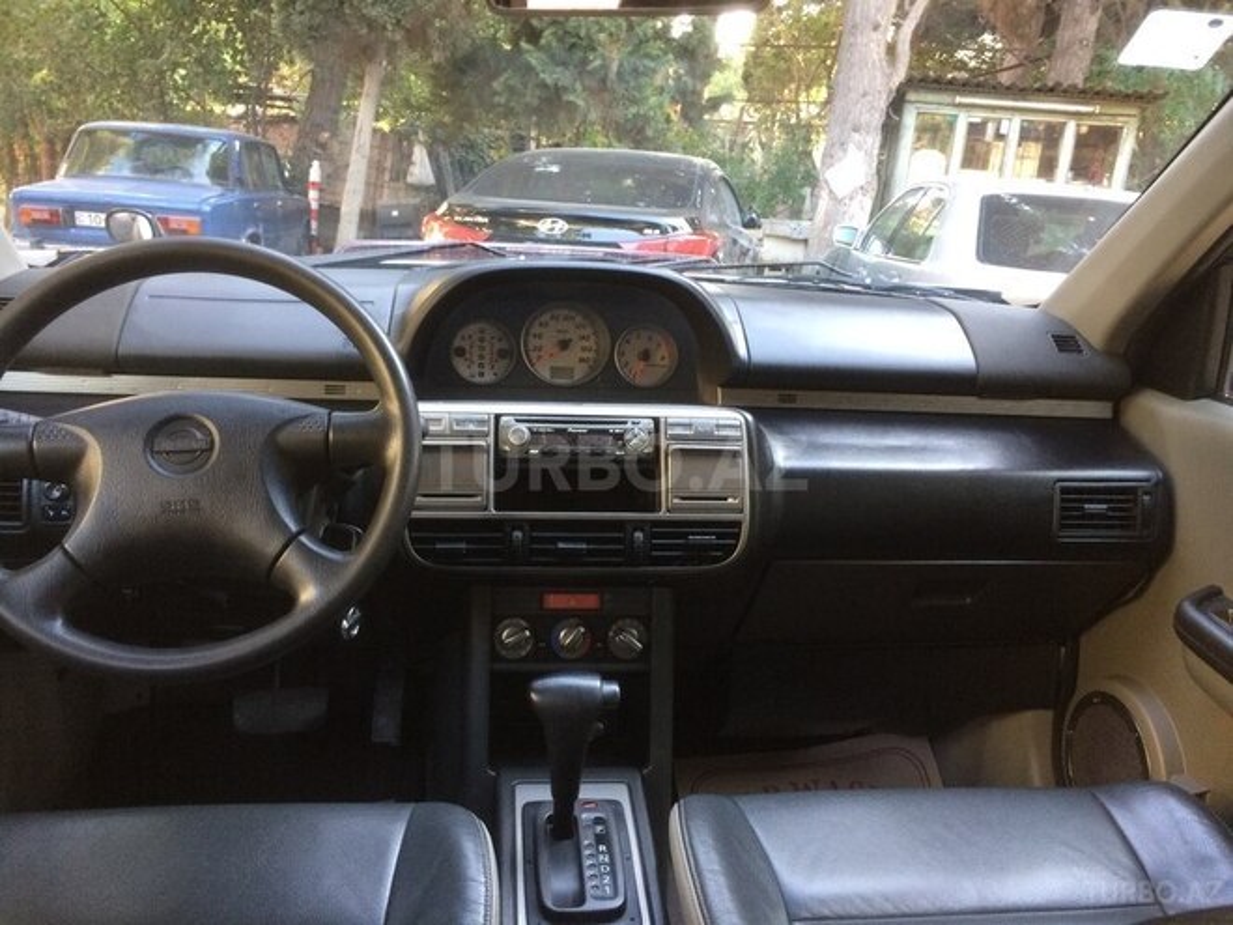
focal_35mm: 29
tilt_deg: -16.5
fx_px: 1033
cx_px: 616
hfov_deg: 61.7
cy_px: 462
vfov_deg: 48.2
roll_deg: -6.2
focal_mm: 4.15
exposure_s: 1/33
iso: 80
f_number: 2.2
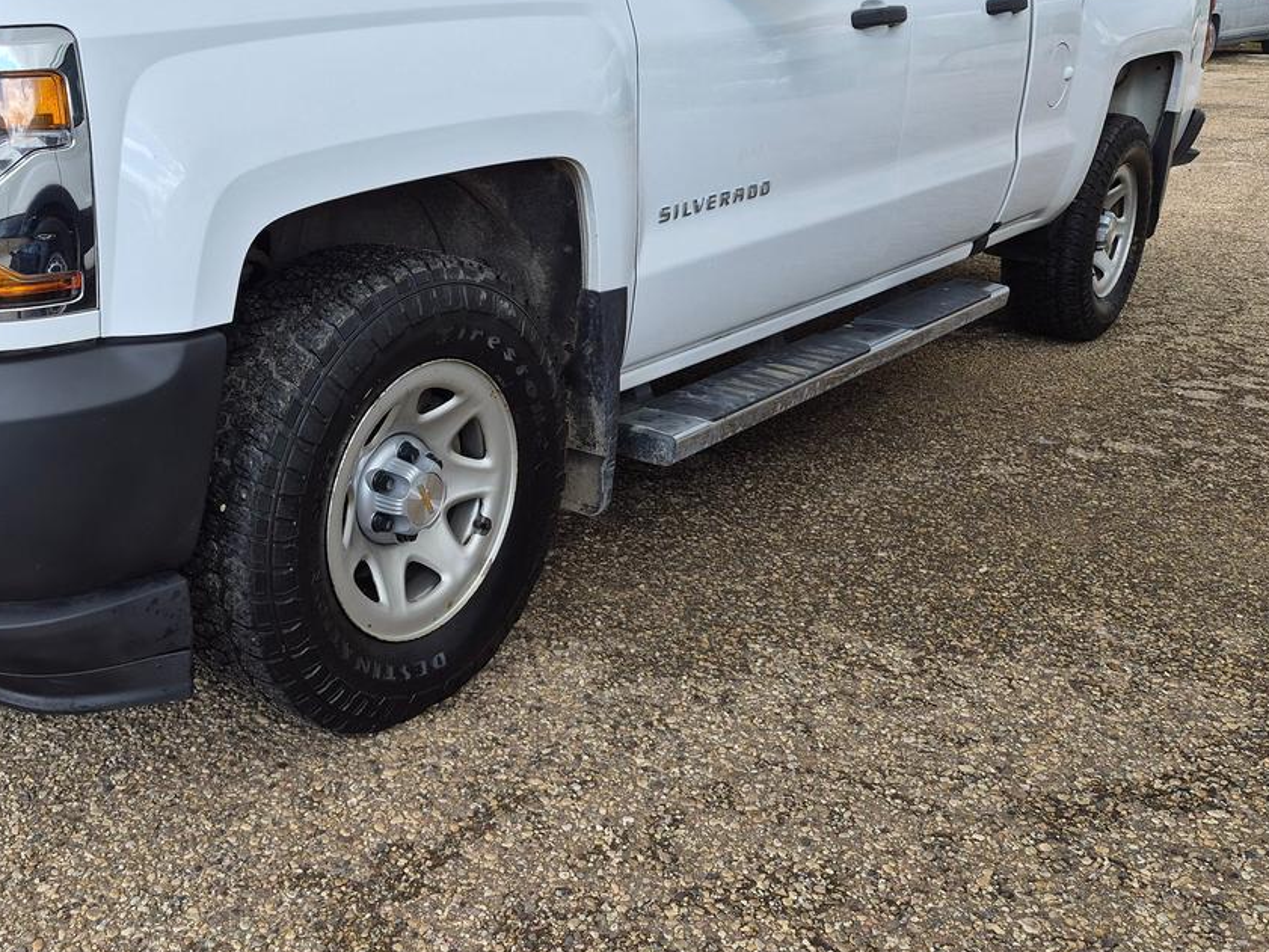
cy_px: 341
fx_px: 1283
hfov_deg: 50.8
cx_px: 347
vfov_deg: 40.3
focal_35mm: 35
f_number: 1.8
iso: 80
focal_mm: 5.4
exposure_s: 1/1448
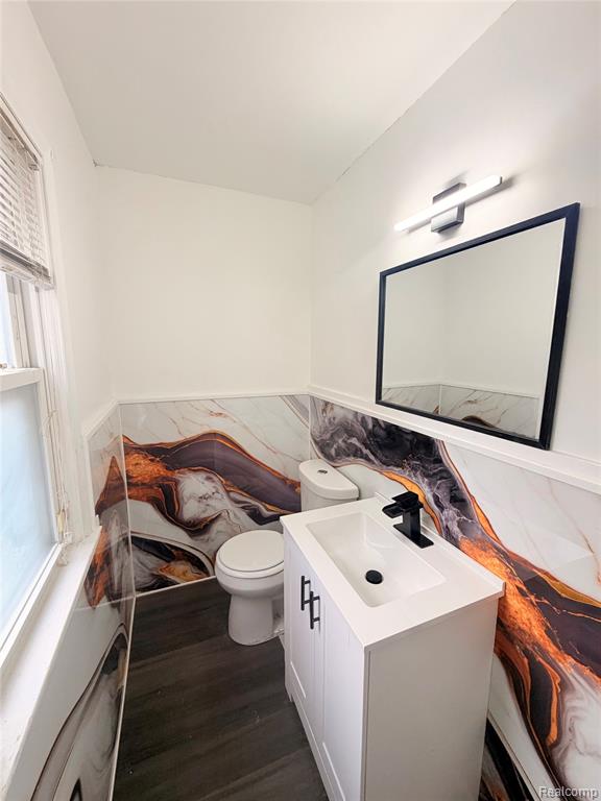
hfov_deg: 85.7
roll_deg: -1.0
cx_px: 300
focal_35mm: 14
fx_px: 324
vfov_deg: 102.1
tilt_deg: -8.6
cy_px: 400
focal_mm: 2.22
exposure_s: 1/120
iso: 160
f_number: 2.2
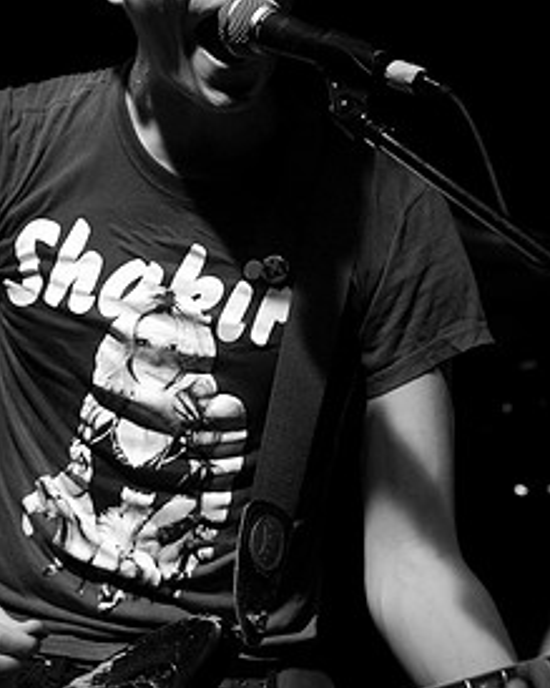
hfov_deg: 19.0
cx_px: 205
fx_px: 1644
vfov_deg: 23.6
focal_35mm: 81
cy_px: 299
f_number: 3.2
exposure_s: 1/80
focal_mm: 35
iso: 800
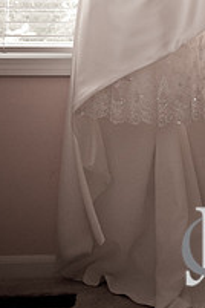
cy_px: -23
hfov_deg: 23.2
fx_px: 488
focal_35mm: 57
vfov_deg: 31.4
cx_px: 178
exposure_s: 1/125
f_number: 3.5
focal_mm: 17
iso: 800
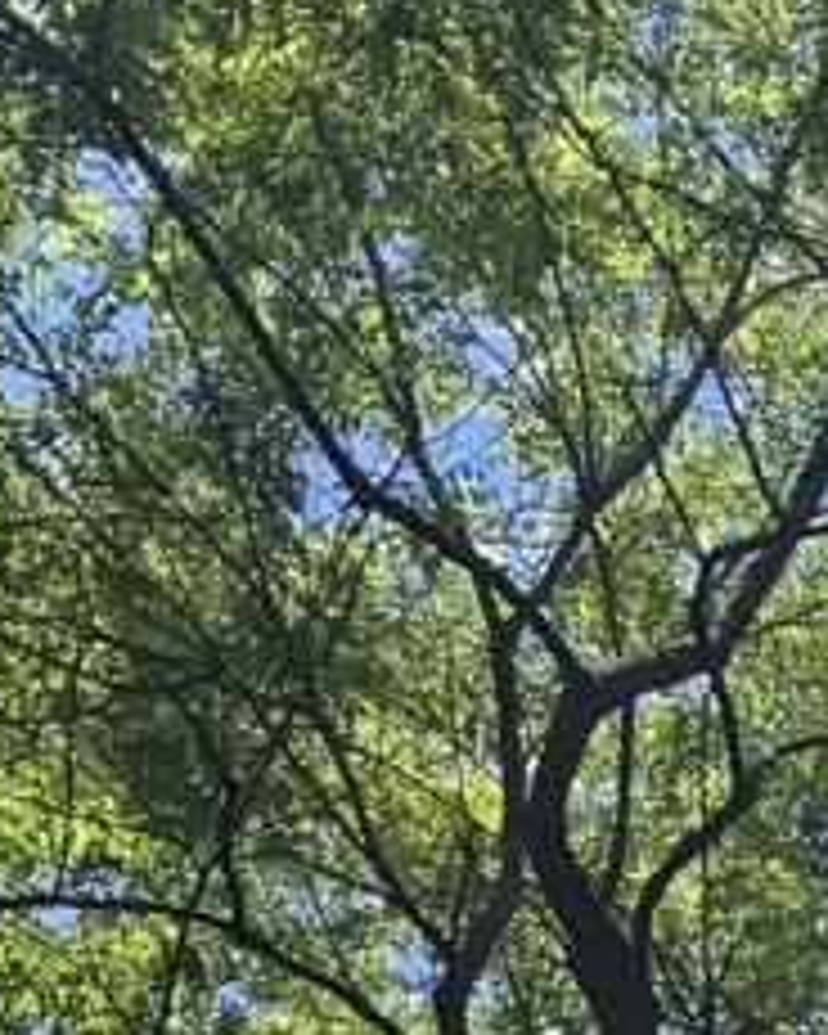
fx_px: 4993
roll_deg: -1.4
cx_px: 2344
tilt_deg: +14.0
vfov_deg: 9.4
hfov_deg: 8.3
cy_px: 3069
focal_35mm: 163
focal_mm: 6.76
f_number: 1.78
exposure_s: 1/2370
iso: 100
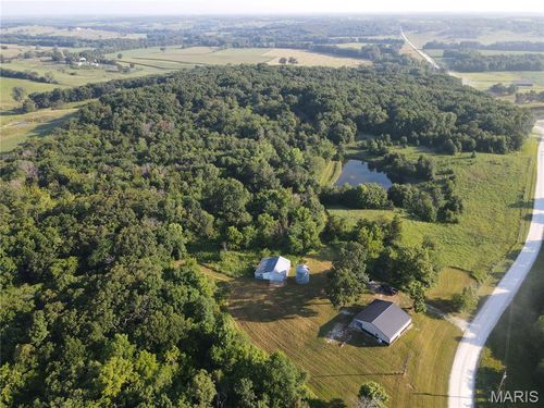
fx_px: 377
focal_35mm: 24
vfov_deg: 56.8
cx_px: 272
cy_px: 204
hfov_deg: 71.6
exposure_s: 1/15
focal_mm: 4.5
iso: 120
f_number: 2.8
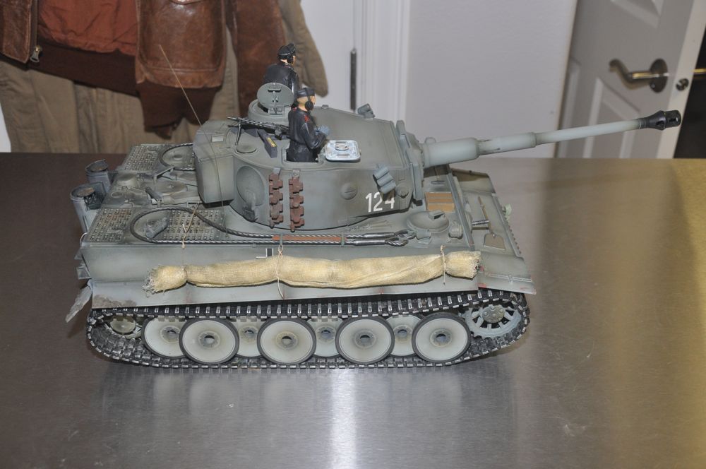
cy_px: 234
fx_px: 823
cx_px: 353
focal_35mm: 42
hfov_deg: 46.5
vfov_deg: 31.8
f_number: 5.6
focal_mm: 28
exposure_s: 1/60
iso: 800
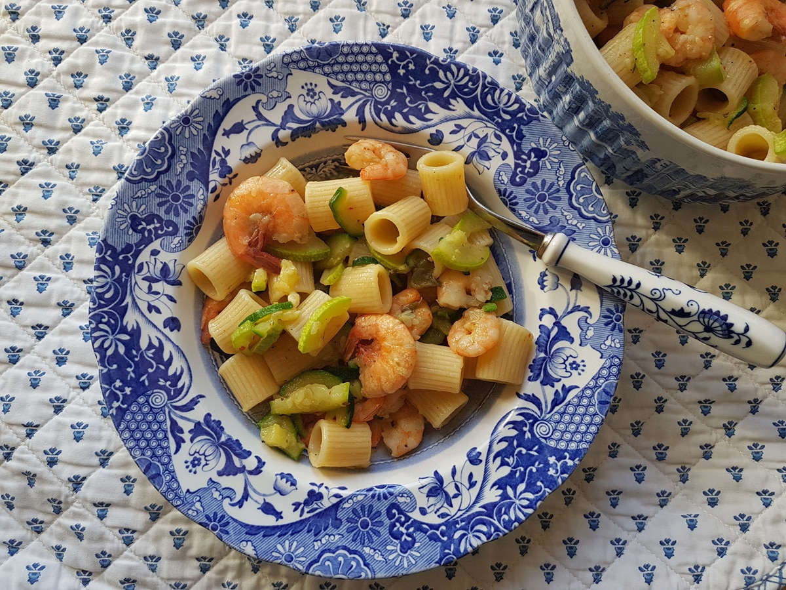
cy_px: 295
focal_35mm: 26
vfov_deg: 53.1
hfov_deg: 67.3
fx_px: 590
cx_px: 393
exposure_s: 1/50
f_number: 1.7
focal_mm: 4.2
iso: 50
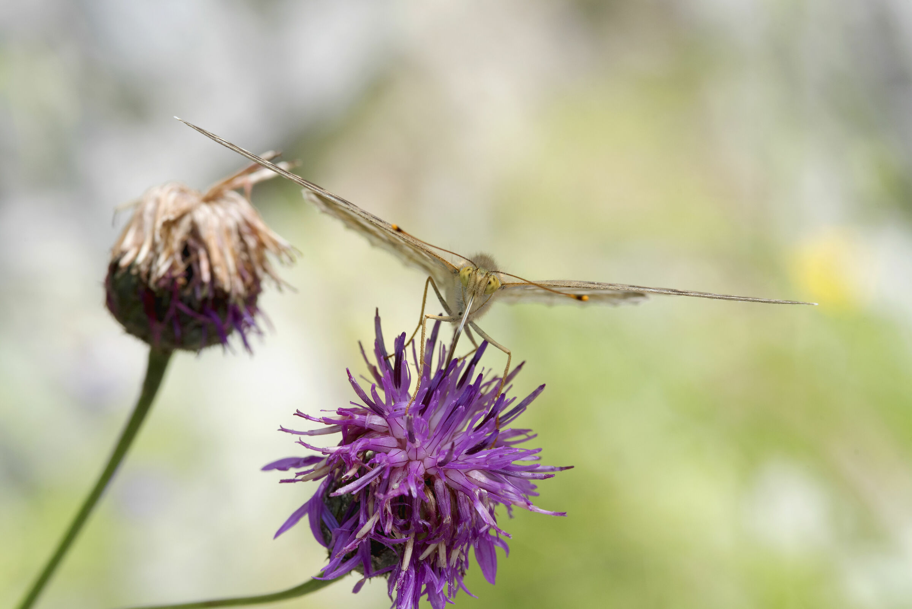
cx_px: 456
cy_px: 304
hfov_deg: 19.4
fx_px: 2661
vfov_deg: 13.1
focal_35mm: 105
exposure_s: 1/200
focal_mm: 105
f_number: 13
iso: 450
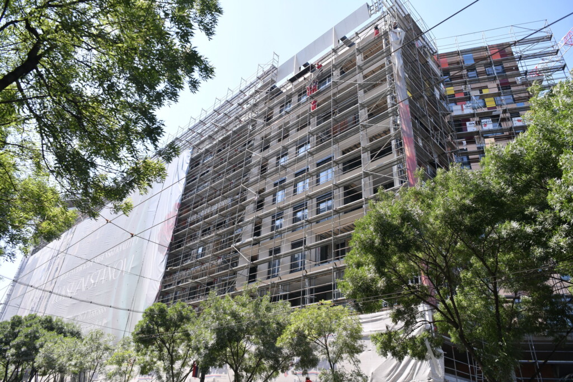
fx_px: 382
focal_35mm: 24
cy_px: 191
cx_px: 286
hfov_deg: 73.7
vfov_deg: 53.1
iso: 640
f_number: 4
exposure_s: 1/3200
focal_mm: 24
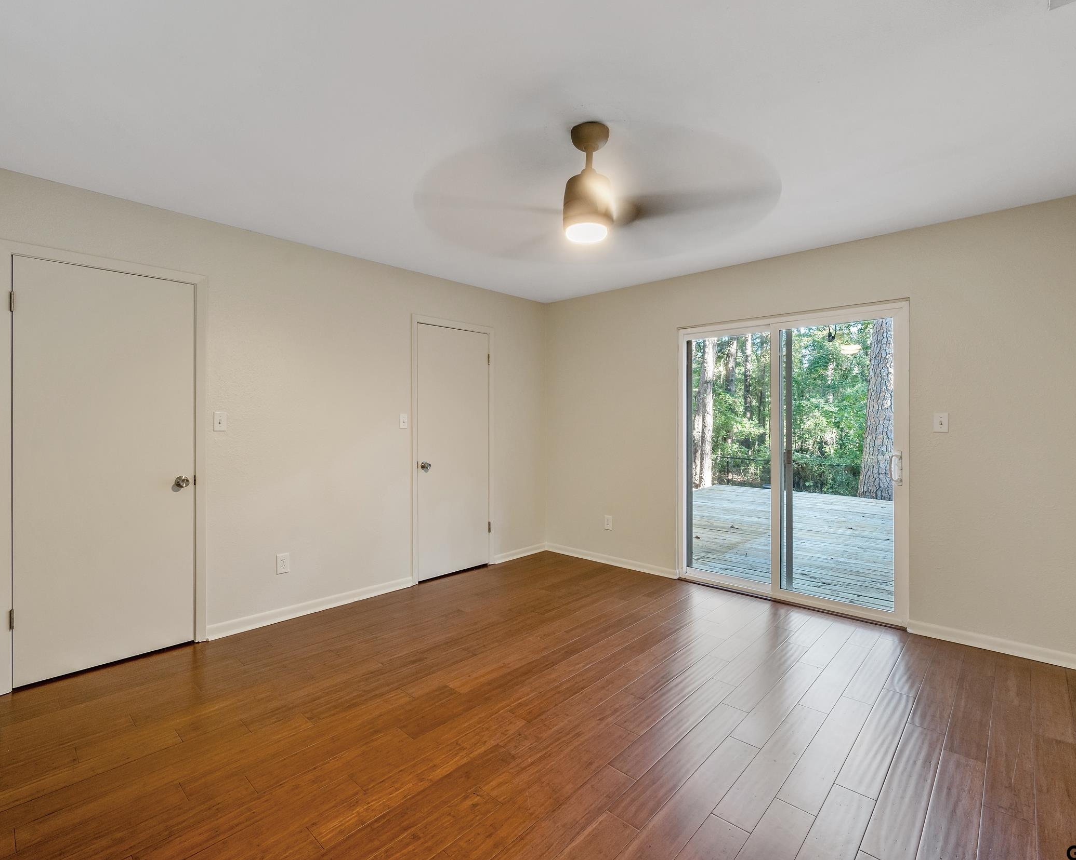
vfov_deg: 77.0
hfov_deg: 89.5
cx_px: 500
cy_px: 428
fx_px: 541
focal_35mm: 17
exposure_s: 1/4
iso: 800
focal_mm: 15
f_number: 8
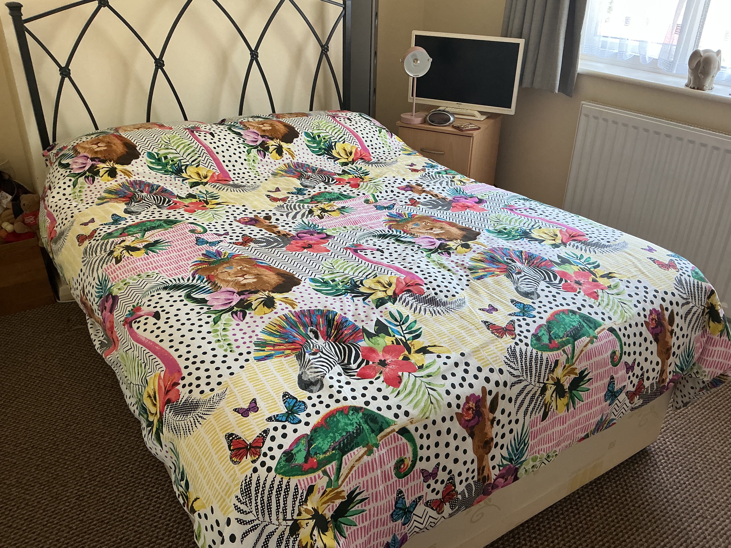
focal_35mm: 29
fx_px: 612
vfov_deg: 48.2
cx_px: 366
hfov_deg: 61.7
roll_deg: -0.9
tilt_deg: -27.3
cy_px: 274
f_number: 1.8
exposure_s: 1/60
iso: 100
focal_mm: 3
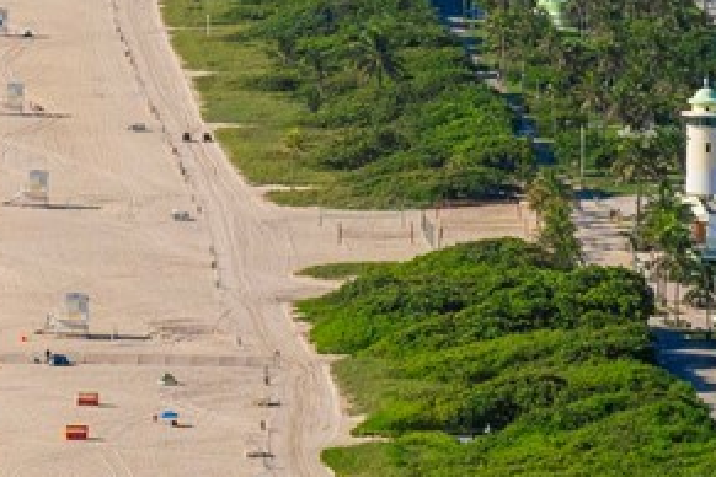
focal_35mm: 328
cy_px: -444
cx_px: -547
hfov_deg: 6.2
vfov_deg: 4.2
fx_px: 6515
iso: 500
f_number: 7.1
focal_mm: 37.4
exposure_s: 1/2500
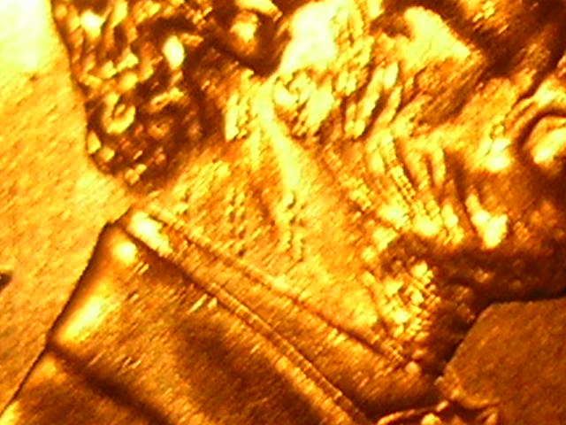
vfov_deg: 31.5
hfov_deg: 41.2
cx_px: 283
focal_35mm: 46
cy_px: 212
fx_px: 752
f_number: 3.2
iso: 50
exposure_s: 1/20.2
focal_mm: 7.7
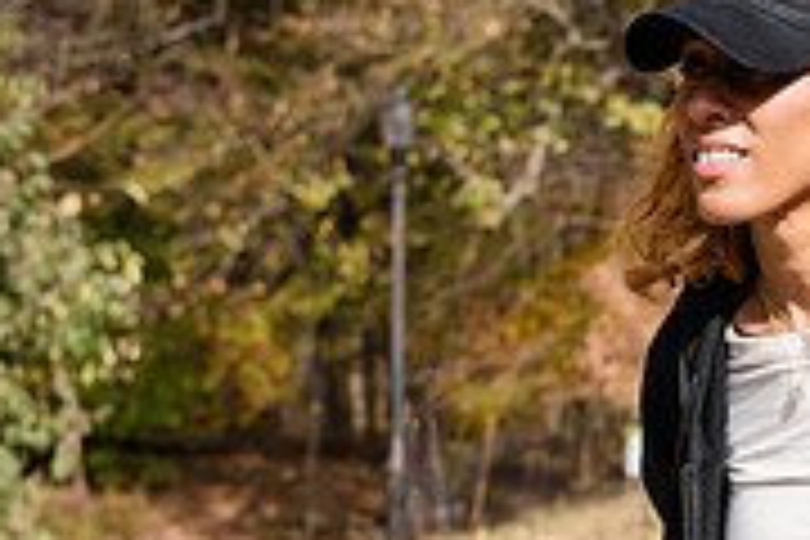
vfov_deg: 8.4
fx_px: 3645
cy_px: 646
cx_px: 994
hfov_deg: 12.4
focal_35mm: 162
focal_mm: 50
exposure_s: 1/400
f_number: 5
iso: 160
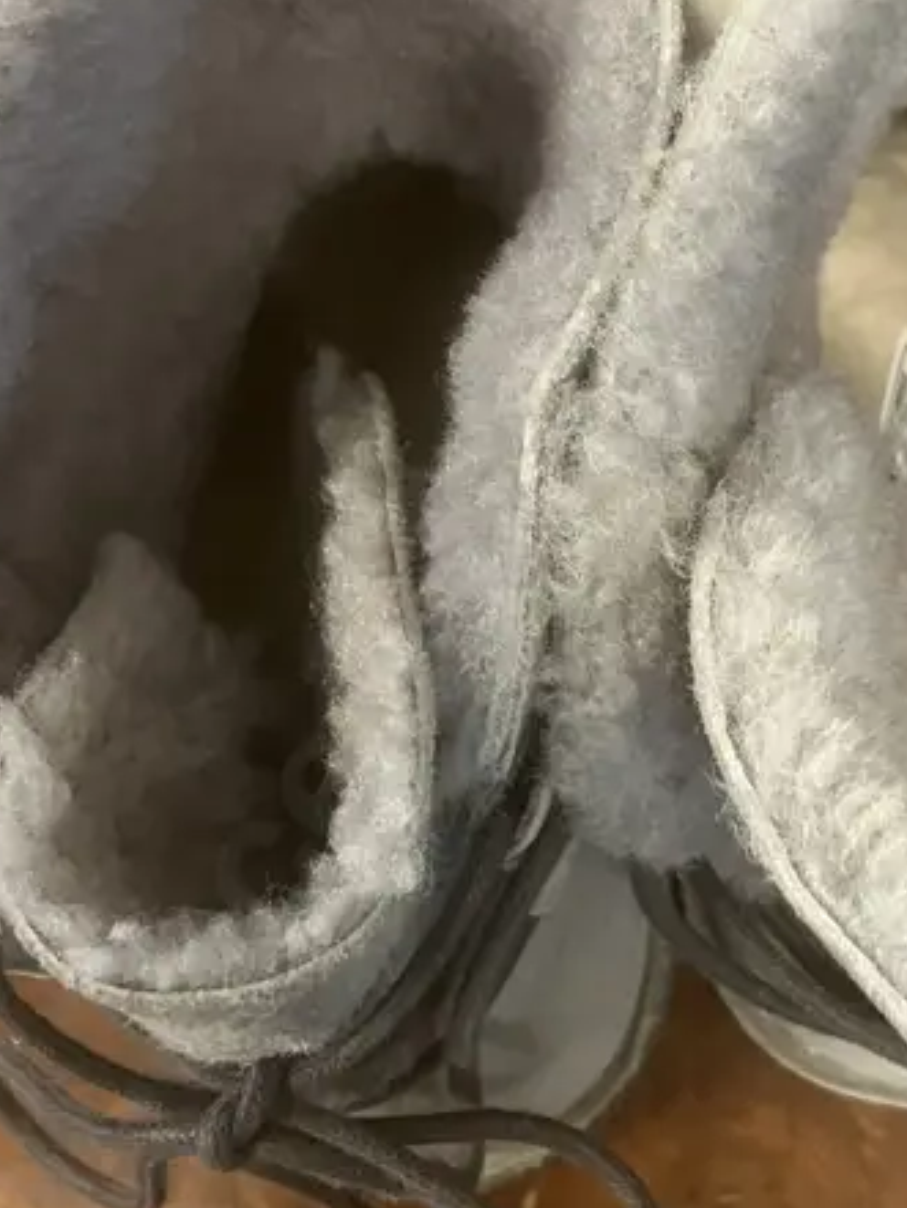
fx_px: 2270
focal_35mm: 65
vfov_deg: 29.5
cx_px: 660
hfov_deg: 22.4
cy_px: 345
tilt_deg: -72.5
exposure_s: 1/33
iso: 250
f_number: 1.8
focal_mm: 3.99
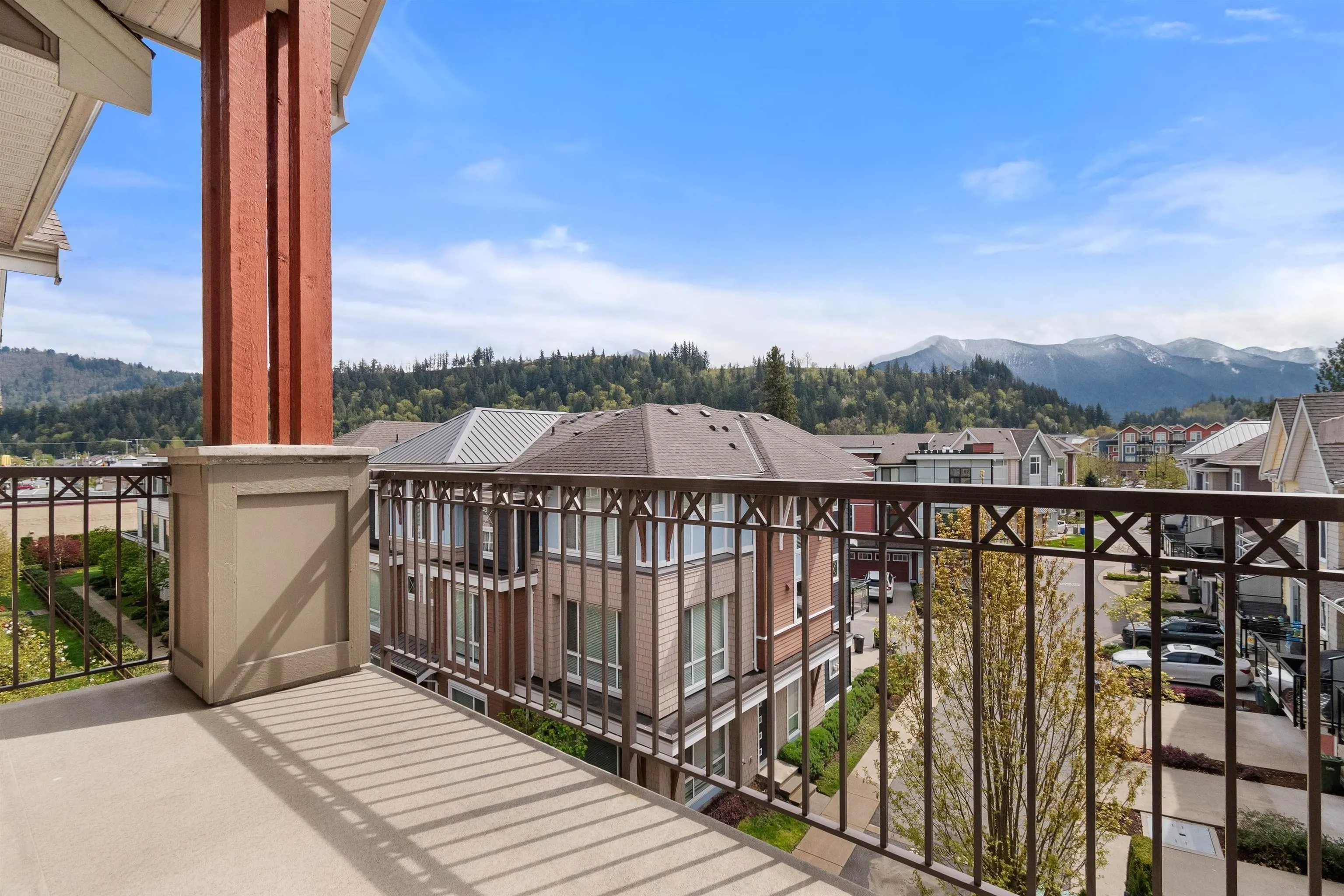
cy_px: 448
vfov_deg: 77.3
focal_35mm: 15
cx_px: 672
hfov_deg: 100.4
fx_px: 560
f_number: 7.1
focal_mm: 10
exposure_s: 1/1600
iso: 200
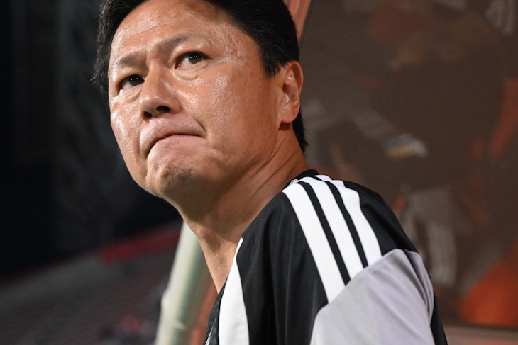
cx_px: 209
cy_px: 152
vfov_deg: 12.9
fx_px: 1525
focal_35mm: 106
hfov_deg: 19.3
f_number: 5
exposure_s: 1/800
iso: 5000
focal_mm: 86
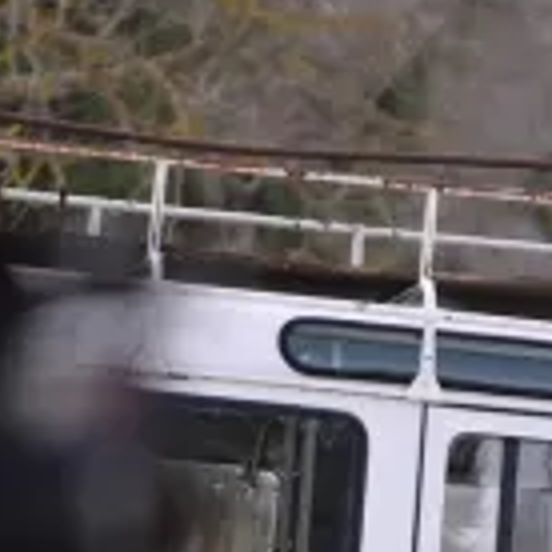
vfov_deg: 1.9
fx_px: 16869
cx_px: 476
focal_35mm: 935
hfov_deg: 1.9
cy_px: 798
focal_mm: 200
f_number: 2.8
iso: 100
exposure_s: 1/320
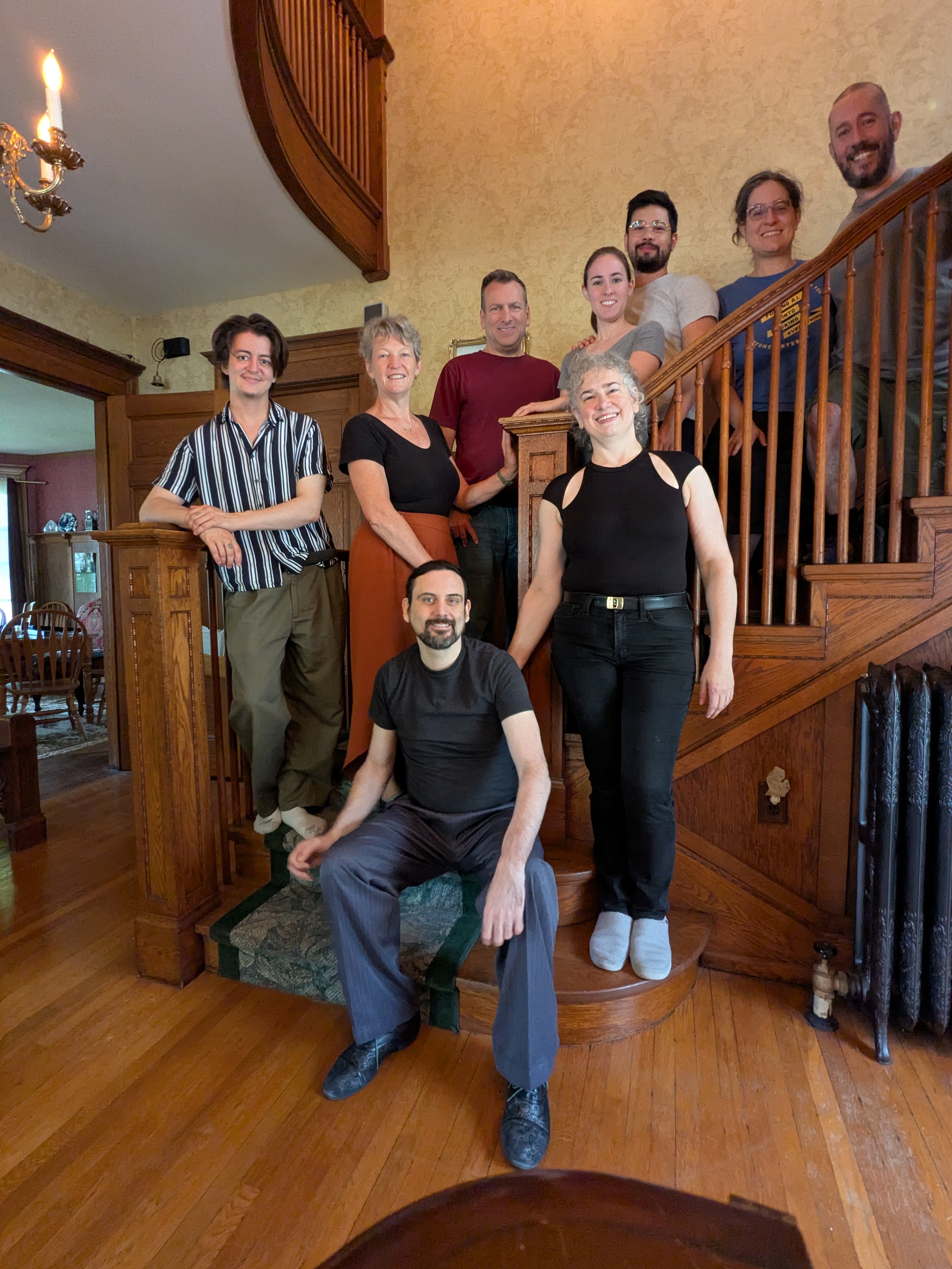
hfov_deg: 78.1
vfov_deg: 94.5
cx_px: 476
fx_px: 587
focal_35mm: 16
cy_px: 634
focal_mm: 2.35
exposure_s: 1/40
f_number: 2.2
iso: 810
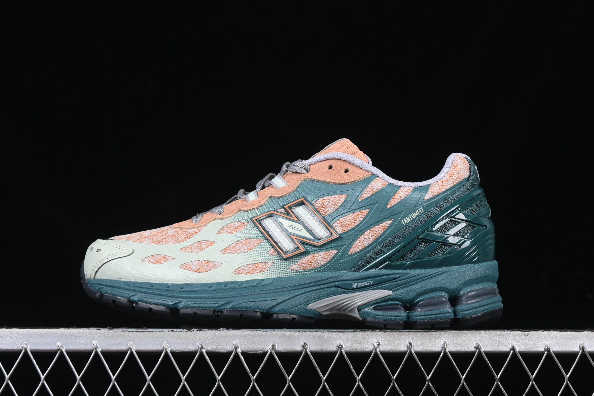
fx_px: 1304
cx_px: 293
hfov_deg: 25.7
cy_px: 200
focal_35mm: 79
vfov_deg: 17.3
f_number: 8
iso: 160
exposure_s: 1/80
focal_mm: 50
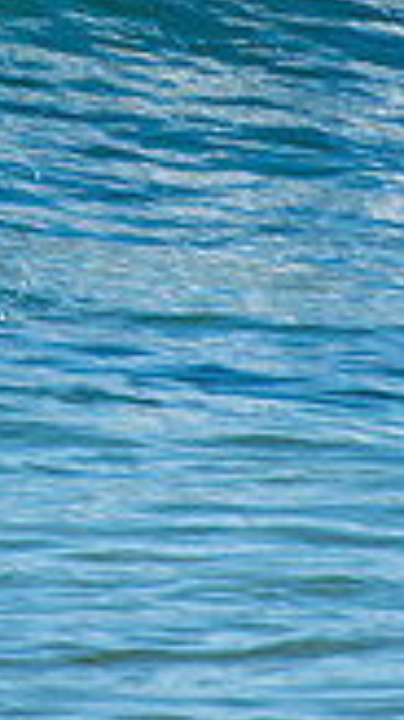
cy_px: -64
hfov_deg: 0.5
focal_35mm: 2228
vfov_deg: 1.0
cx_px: -536
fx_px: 42519
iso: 100
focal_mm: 400
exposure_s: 1/320
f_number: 6.3
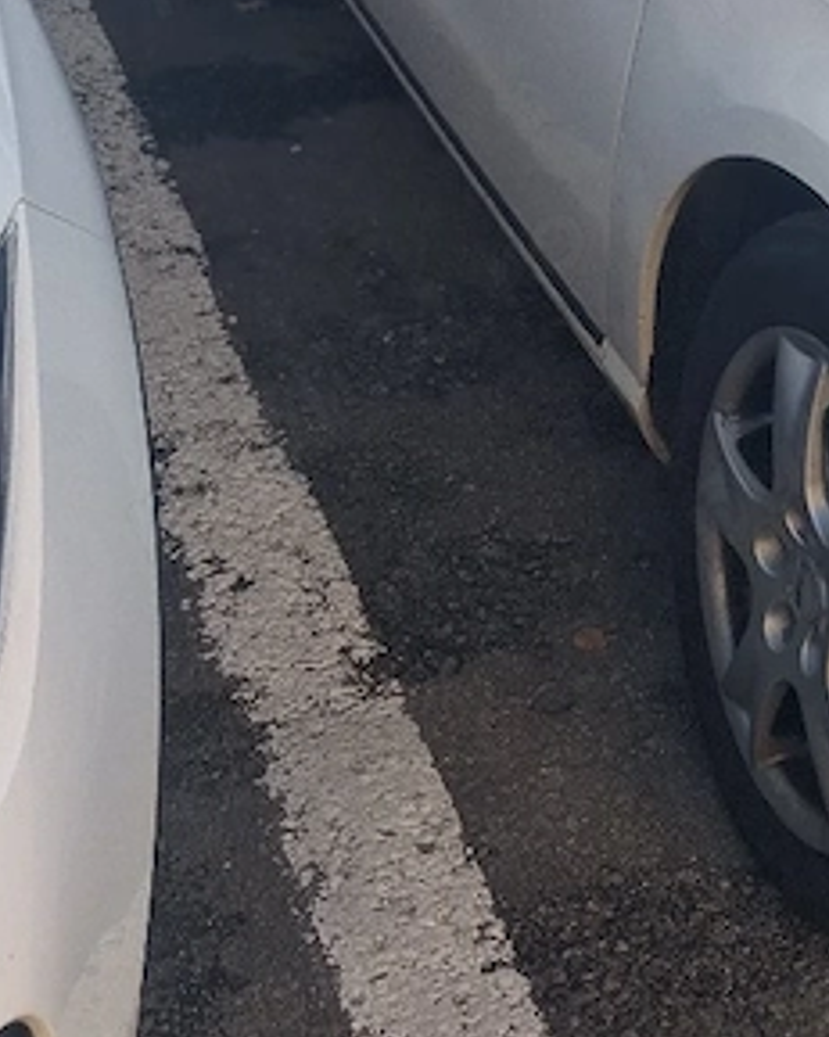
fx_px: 2240
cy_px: -93
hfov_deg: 19.5
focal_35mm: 73
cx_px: 1055
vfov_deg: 24.4
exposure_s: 1/100
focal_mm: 4
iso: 32
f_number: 1.8
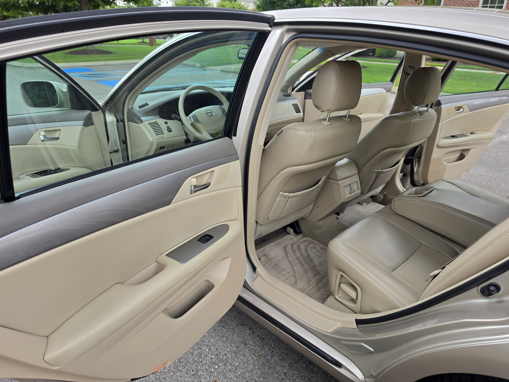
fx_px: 338
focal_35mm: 23
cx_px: 254
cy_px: 191
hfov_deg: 73.9
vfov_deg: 58.9
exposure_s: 1/180
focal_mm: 6.5
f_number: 1.4
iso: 16
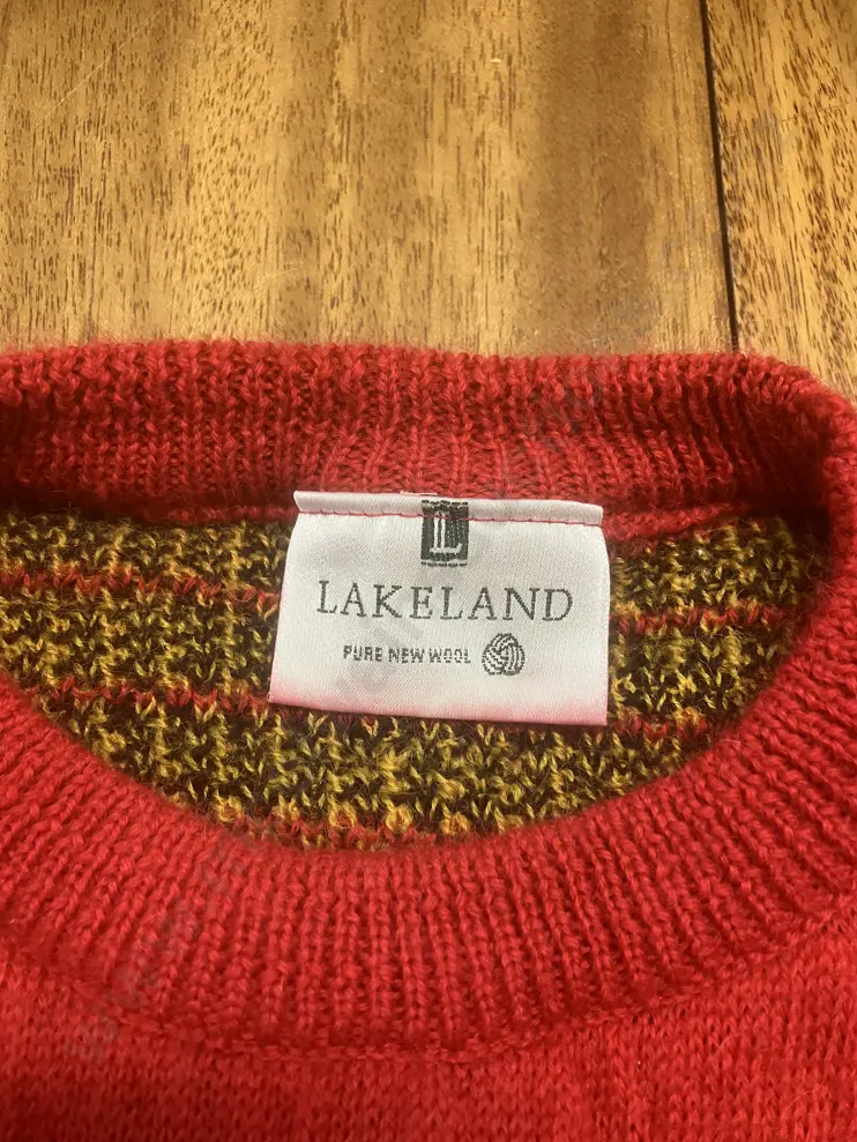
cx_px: 430
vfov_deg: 61.6
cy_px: 590
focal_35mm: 29
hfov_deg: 48.2
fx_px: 957
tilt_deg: -74.7
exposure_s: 1/50
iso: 125
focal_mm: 3.99
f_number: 1.8
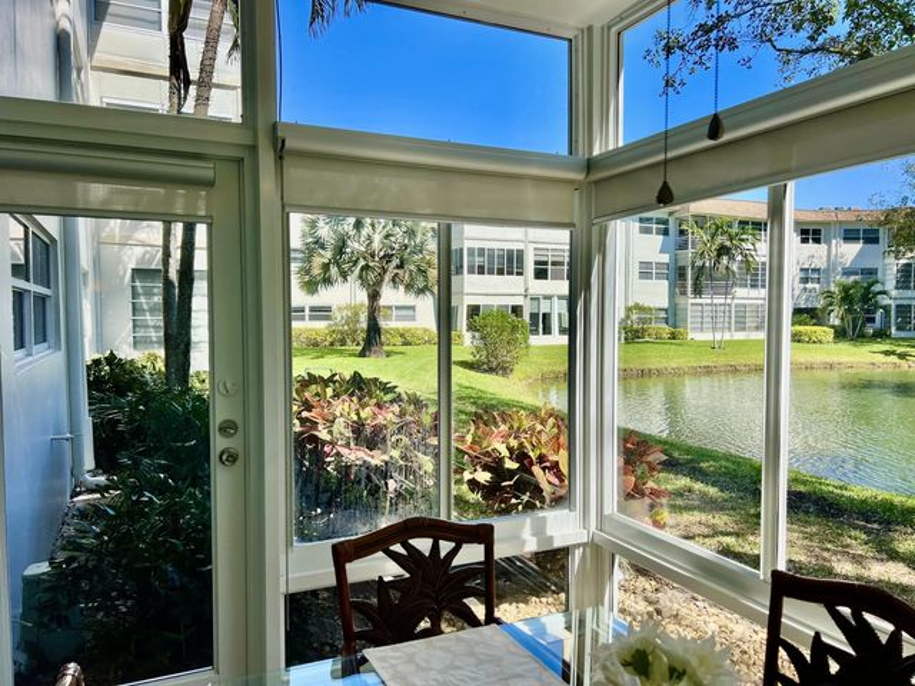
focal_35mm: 26
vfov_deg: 53.1
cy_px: 343
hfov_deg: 67.3
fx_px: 687
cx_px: 458
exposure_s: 1/1431
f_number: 1.5
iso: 50
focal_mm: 5.7
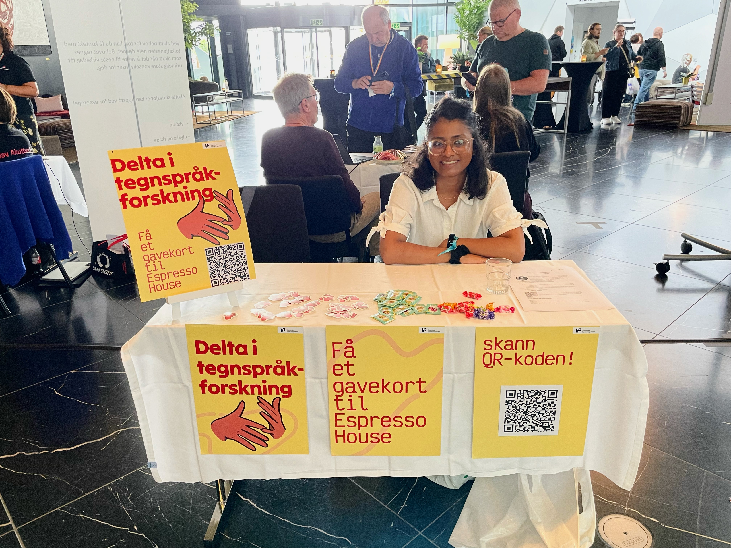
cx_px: 366
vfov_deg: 53.1
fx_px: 549
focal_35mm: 26
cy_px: 274
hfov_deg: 67.3
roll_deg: +1.6
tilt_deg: -21.1
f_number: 1.6
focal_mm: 4.2
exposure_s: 1/50
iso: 250
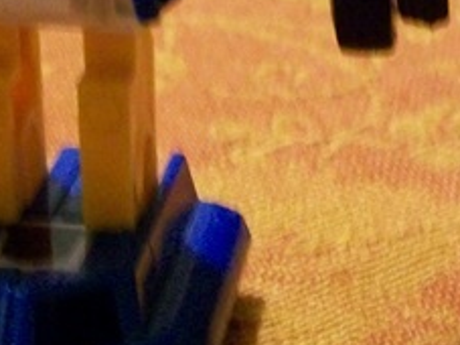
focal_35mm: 127
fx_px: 1687
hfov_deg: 15.4
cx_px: 375
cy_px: 24
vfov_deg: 11.6
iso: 200
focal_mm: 6
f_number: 2.7
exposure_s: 1/8
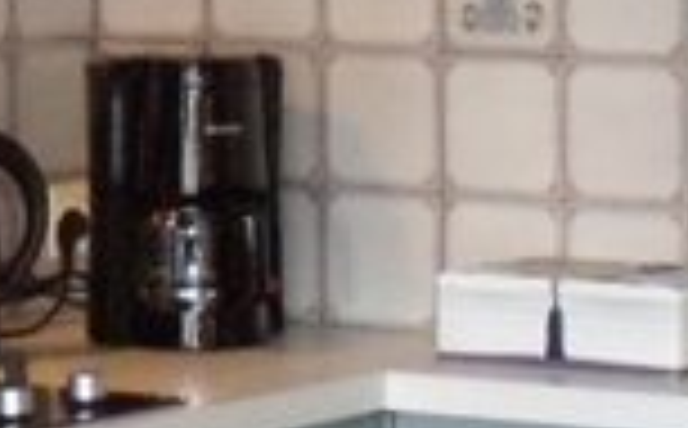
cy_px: 41
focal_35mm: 256
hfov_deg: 8.1
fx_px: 4791
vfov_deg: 5.1
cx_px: -216
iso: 400
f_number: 3.6
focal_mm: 6.4
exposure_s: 1/40
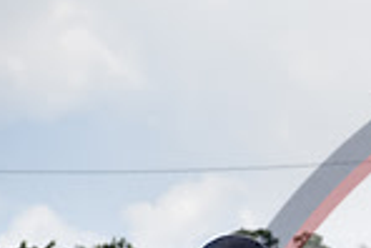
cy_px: 475
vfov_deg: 2.2
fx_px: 6354
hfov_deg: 3.3
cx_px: 714
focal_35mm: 616
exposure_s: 1/1600
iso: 400
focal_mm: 105
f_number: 7.1
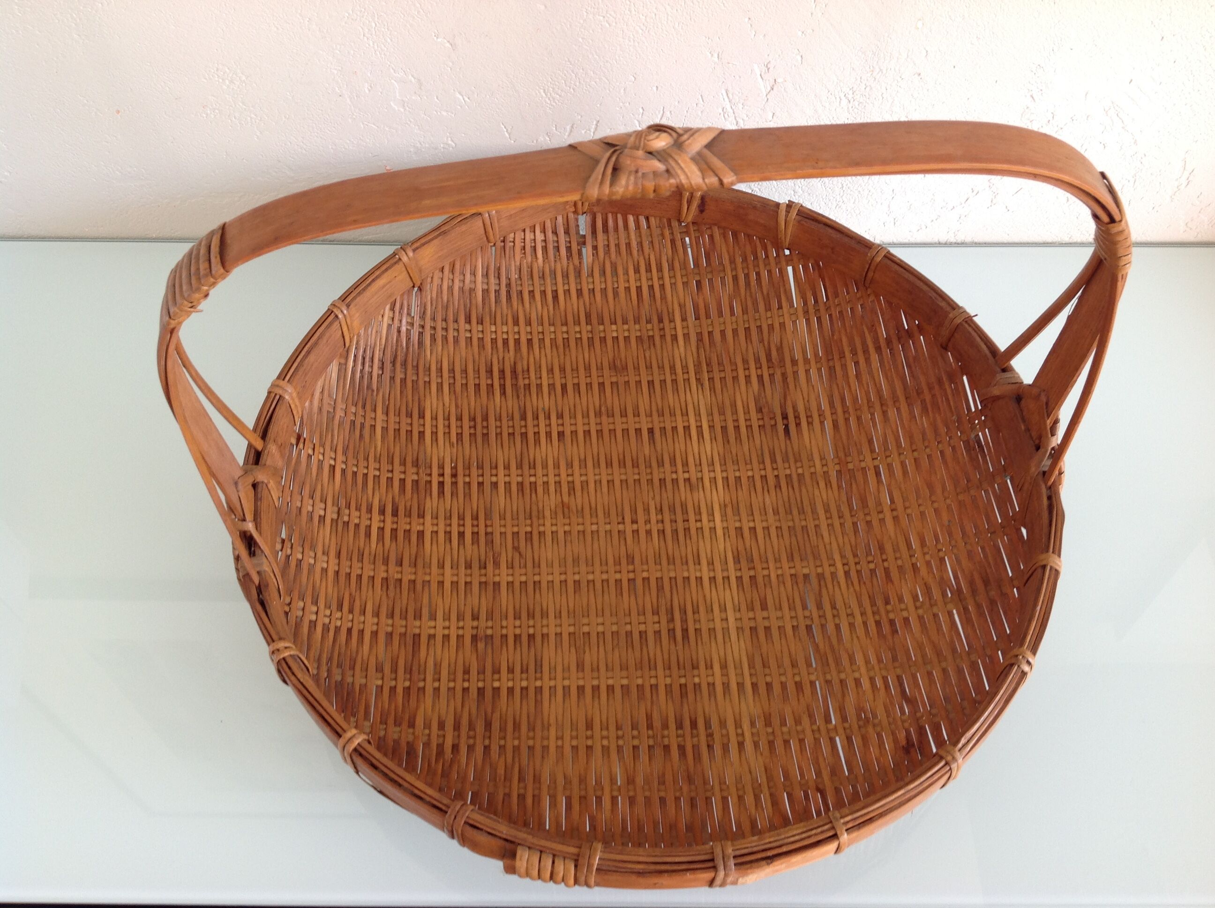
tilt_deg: -56.9
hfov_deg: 52.7
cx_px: 608
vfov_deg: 40.6
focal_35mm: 35
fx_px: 1227
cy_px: 454
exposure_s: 1/17
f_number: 2.4
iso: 50
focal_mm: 4.28
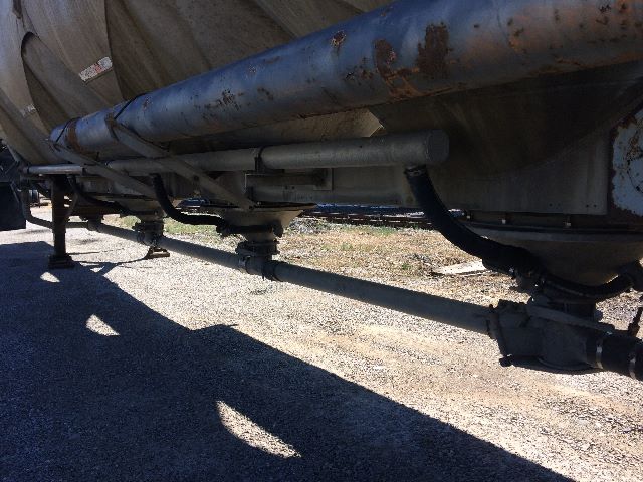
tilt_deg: -6.8
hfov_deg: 61.7
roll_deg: +3.1
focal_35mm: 29
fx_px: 539
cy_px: 241
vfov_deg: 48.2
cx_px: 322
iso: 32
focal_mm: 4.15
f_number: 2.2
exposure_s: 1/1244
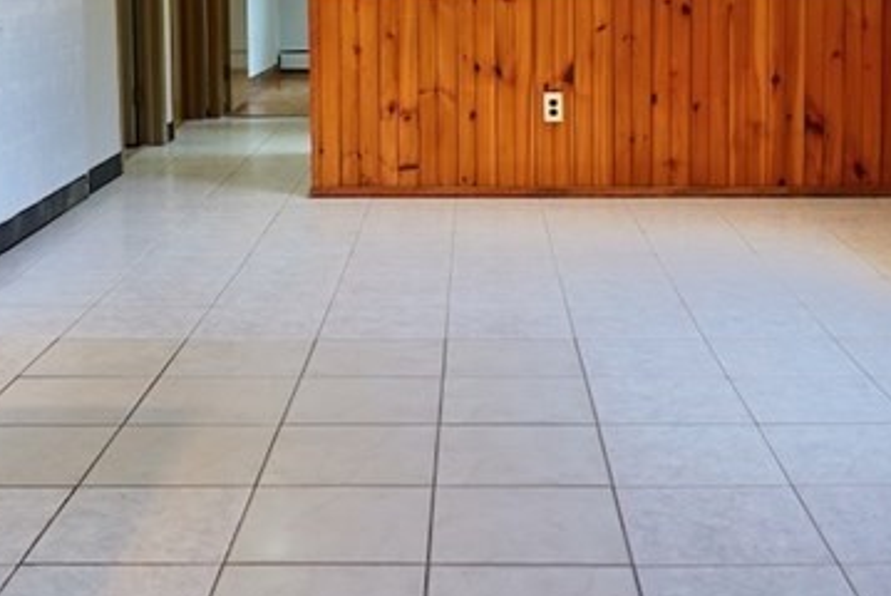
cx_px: 479
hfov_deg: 35.0
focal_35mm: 57
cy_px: 68
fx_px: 1412
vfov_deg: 23.3
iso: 100
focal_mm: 20
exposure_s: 1/50
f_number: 2.2
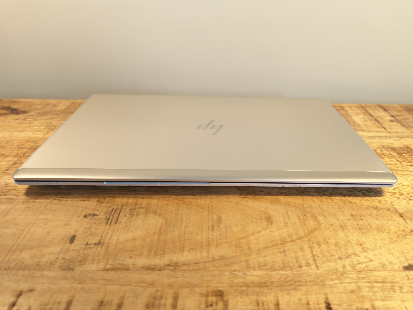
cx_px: 220
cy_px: 168
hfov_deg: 67.2
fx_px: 310
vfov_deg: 53.0
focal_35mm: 26
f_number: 1.6
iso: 100
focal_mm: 6.55
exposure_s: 1/50
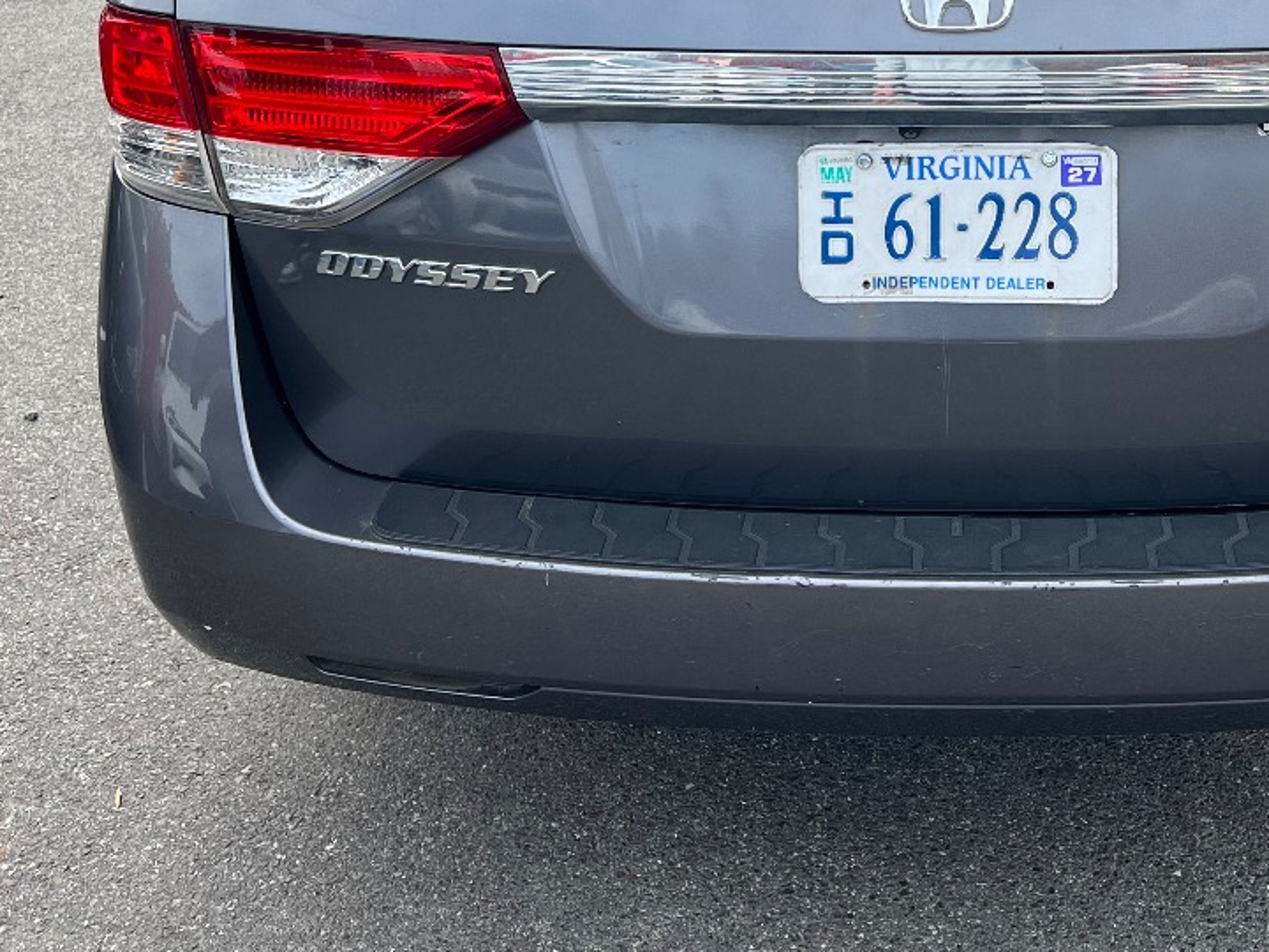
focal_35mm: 52
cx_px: 948
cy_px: 97
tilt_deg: -17.8
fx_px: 1906
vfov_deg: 27.1
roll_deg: +0.6
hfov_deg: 36.0
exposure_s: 1/949
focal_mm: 5.7
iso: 50
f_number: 1.5
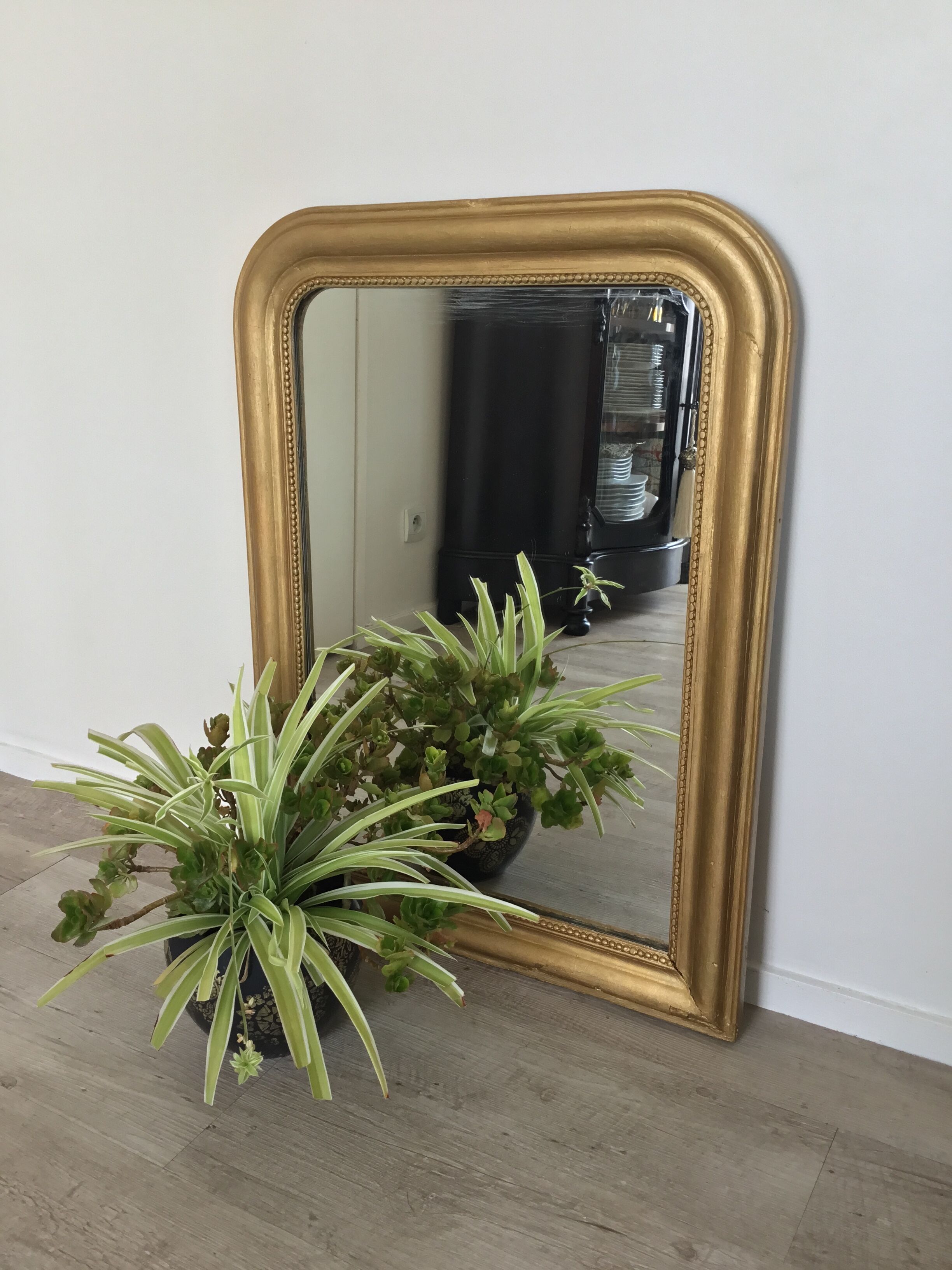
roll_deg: +0.3
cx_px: 476
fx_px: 1137
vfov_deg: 58.4
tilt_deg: -19.7
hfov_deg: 45.4
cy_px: 635
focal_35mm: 31
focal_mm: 3.3
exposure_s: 1/33
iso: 32
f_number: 2.4
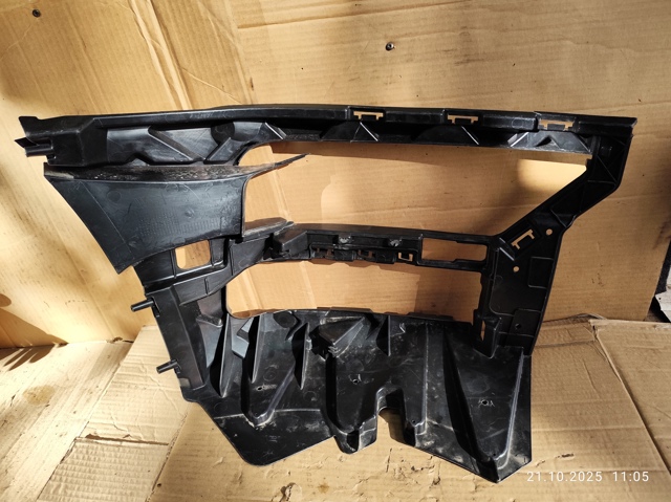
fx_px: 446
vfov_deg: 58.8
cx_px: 336
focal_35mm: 23
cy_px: 251
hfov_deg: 74.0
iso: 50
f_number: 1.65
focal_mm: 6.19
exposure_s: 1/297
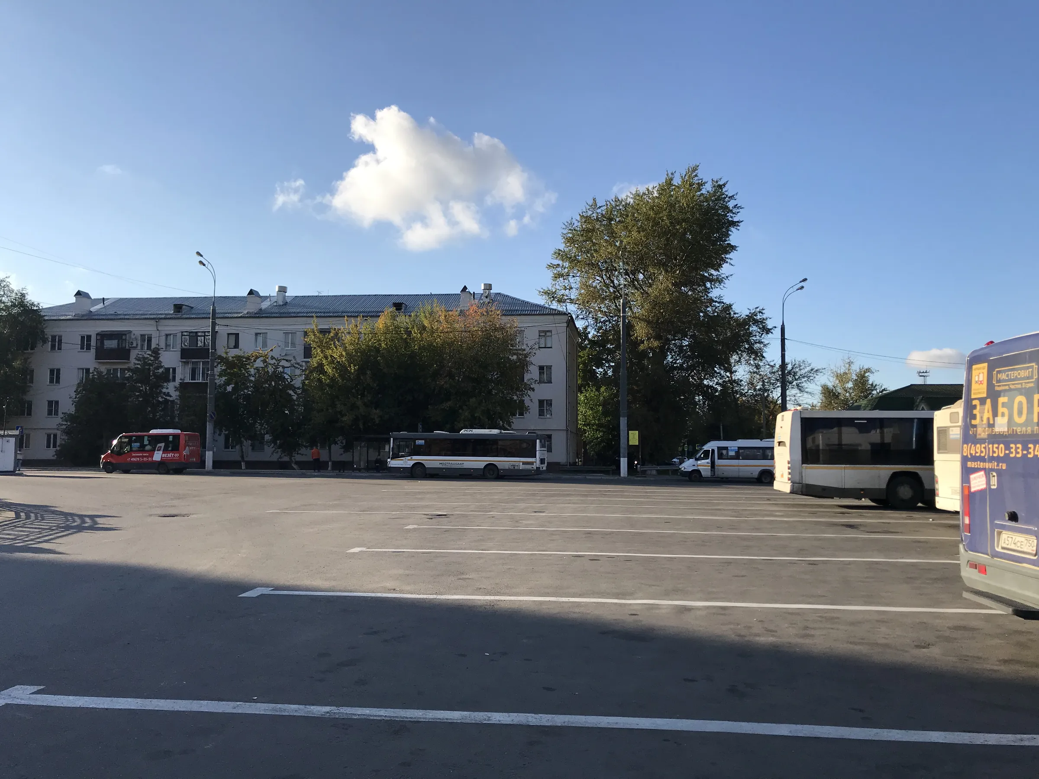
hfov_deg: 63.4
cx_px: 520
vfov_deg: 49.7
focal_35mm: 28
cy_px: 390
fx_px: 840
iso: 20
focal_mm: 3.99
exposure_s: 1/1808
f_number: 1.8
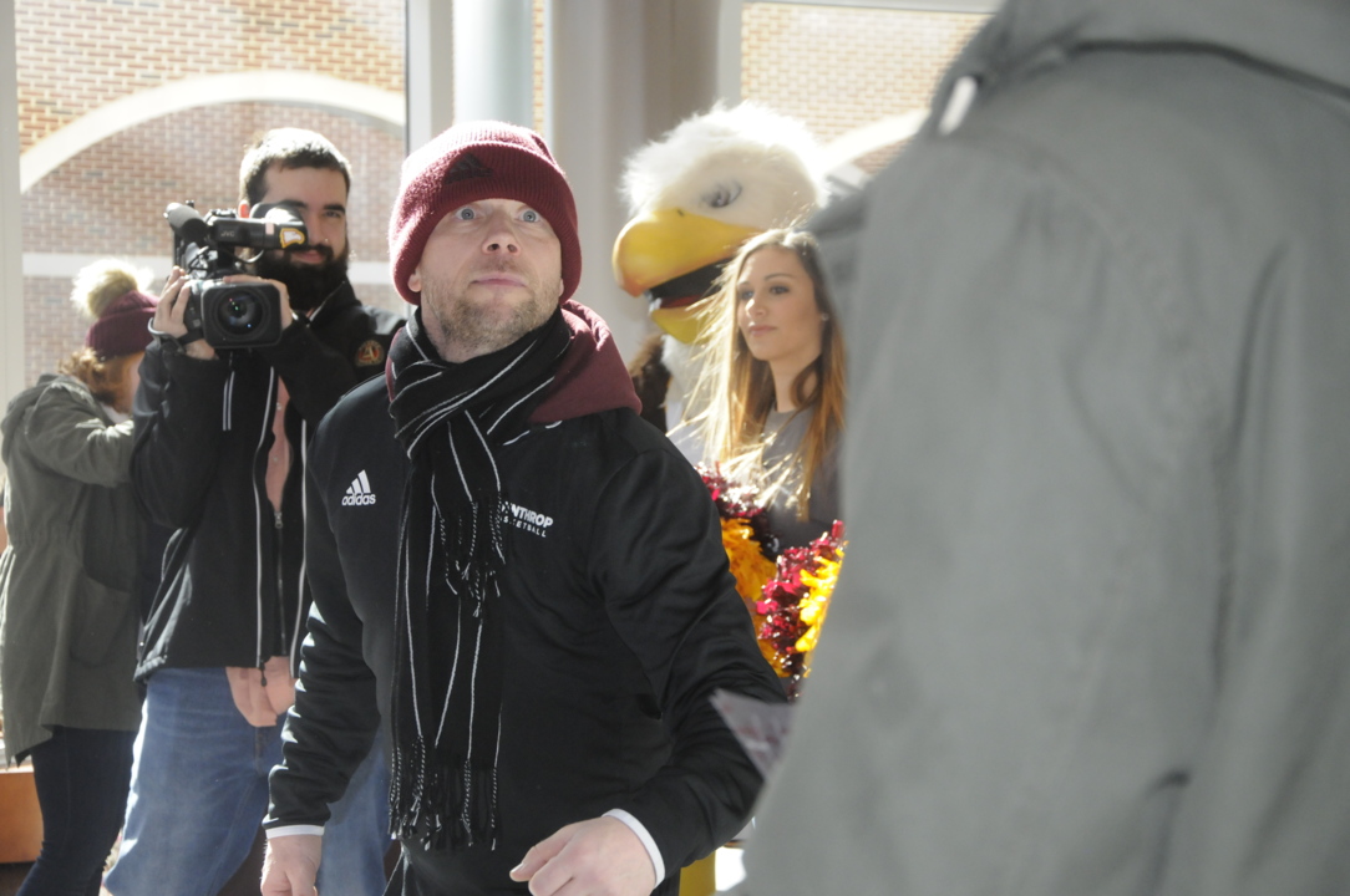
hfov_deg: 27.0
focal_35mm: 75
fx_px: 2809
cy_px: 448
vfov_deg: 18.1
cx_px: 675
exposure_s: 1/250
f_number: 5
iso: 1250
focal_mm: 50
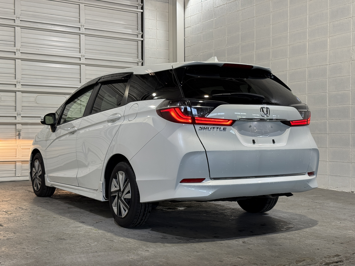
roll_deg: -0.1
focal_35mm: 48
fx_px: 492
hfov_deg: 39.7
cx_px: 178
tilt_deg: +0.1
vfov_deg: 30.3
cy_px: 133
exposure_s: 1/60
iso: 64
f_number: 1.78
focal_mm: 6.76
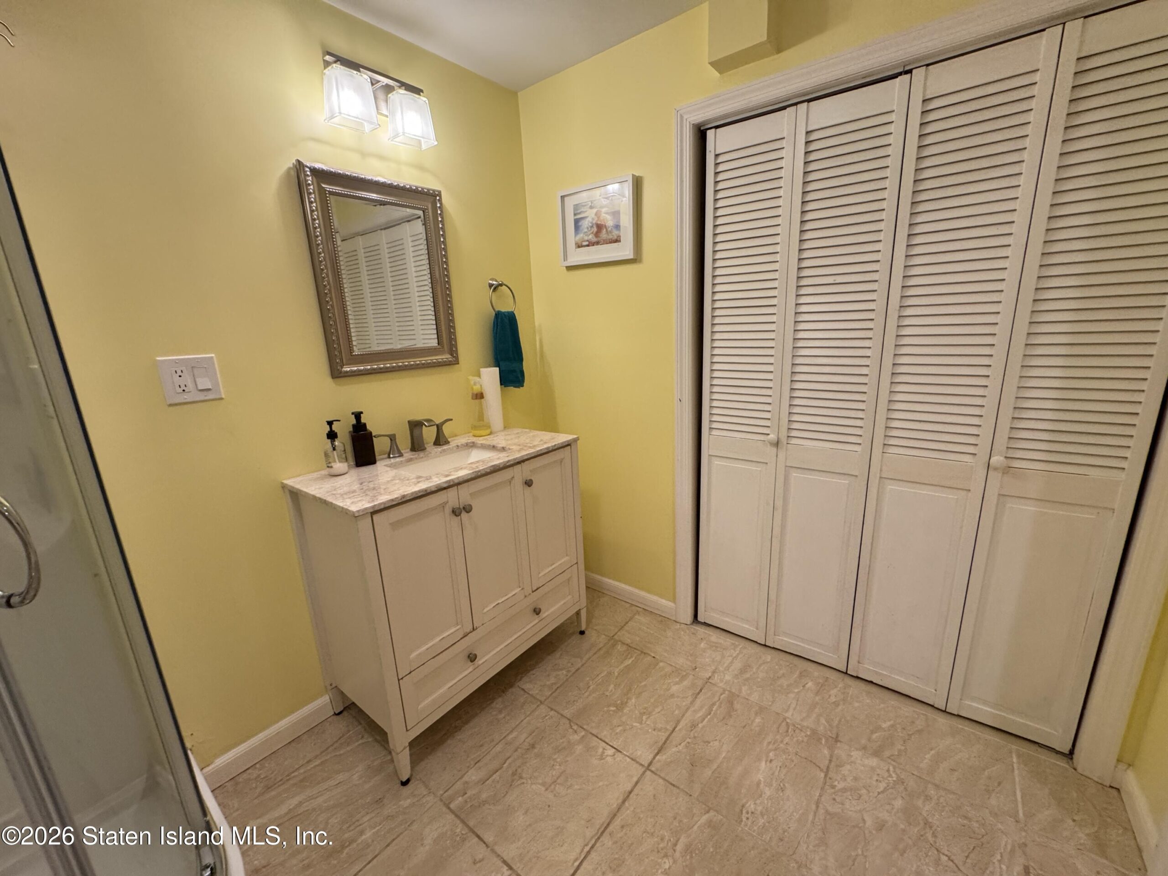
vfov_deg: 85.7
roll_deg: +2.7
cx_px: 584
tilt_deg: -13.9
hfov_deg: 102.1
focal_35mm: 14
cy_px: 438
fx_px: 472
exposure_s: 1/120
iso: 250
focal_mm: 2.22
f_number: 2.2
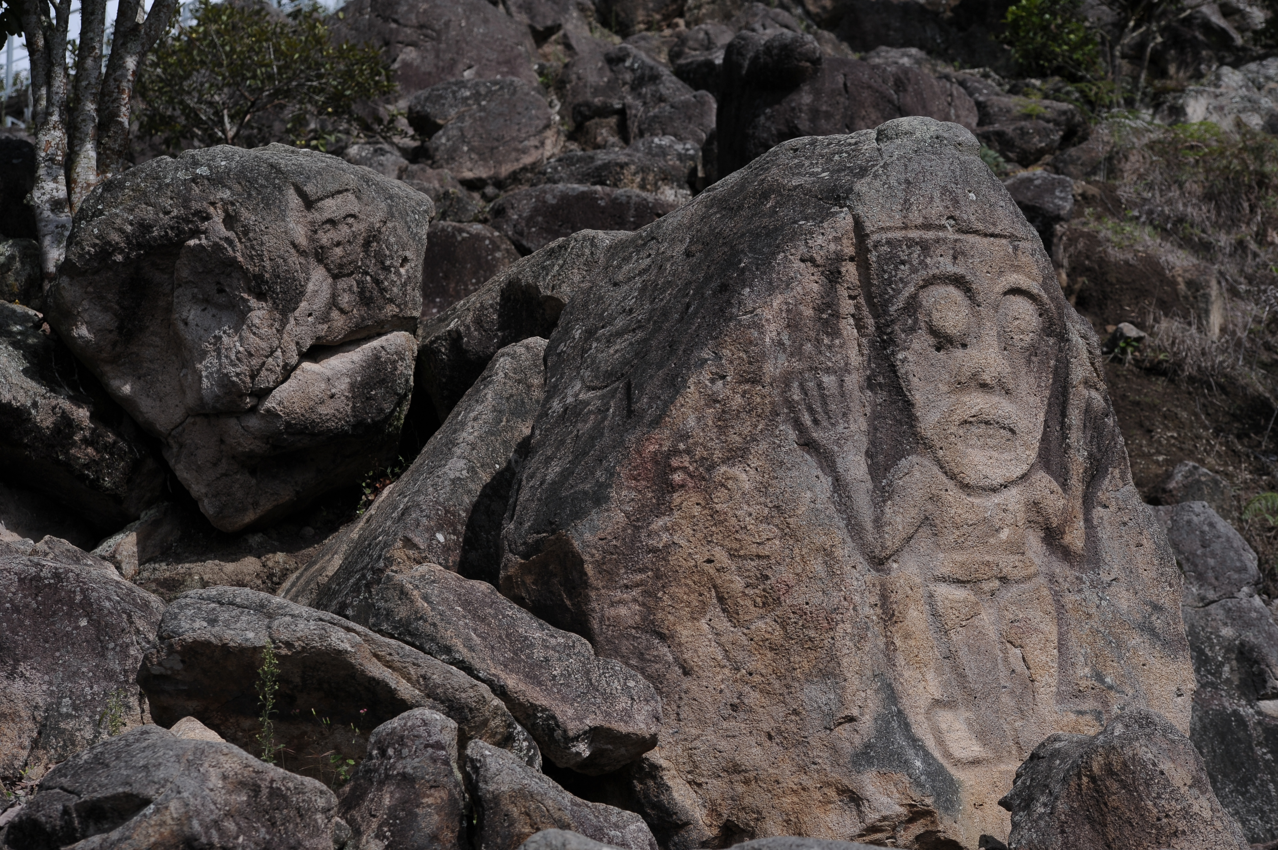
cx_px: 639
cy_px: 425
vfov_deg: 15.9
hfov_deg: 23.7
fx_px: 3051
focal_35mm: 86
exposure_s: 1/2500
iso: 250
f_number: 4.5
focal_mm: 86
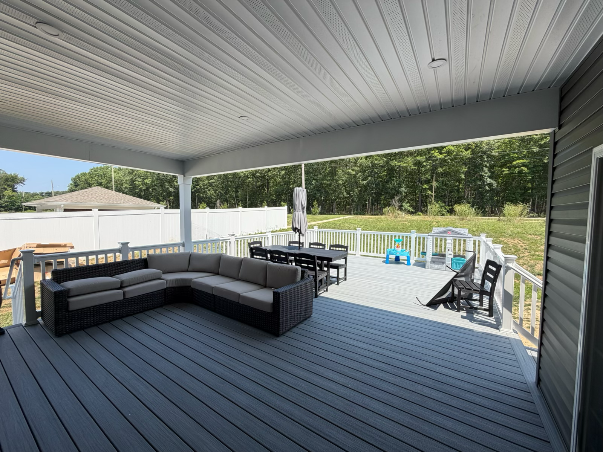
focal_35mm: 14
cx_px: 302
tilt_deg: -2.8
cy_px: 226
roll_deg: -0.4
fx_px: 244
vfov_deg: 85.7
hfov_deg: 102.1
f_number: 2.2
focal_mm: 2.22
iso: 40
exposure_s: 1/770
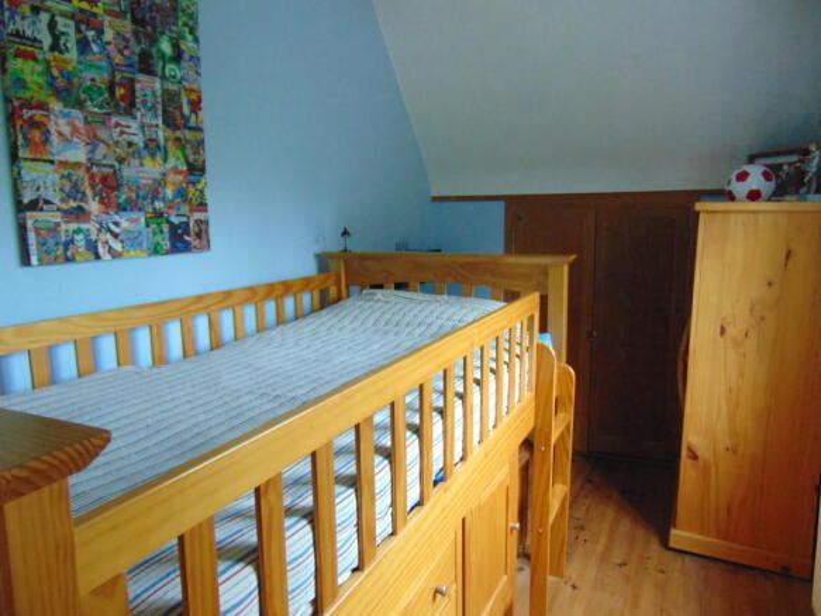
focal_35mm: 25
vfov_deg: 54.9
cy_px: 308
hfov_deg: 69.4
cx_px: 410
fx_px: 593
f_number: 3
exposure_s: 1/20
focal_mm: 4.5
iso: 400
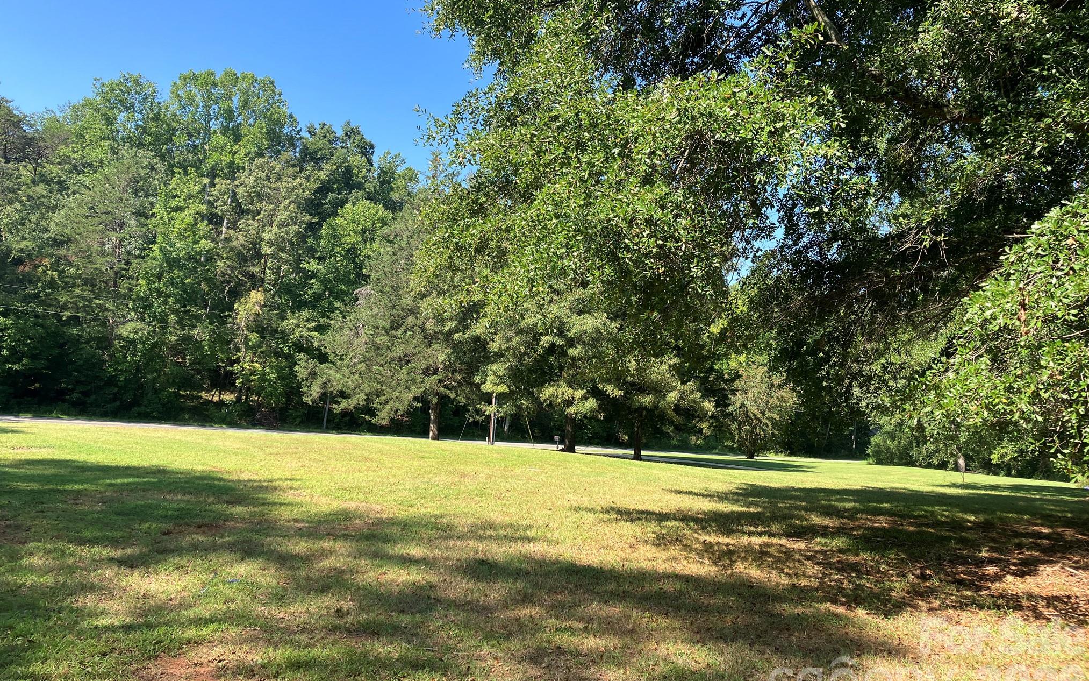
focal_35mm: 30
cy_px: 309
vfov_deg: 41.8
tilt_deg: +4.9
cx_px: 541
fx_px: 890
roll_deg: -3.8
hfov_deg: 62.9
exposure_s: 1/571
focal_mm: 3.99
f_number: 1.8
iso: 32
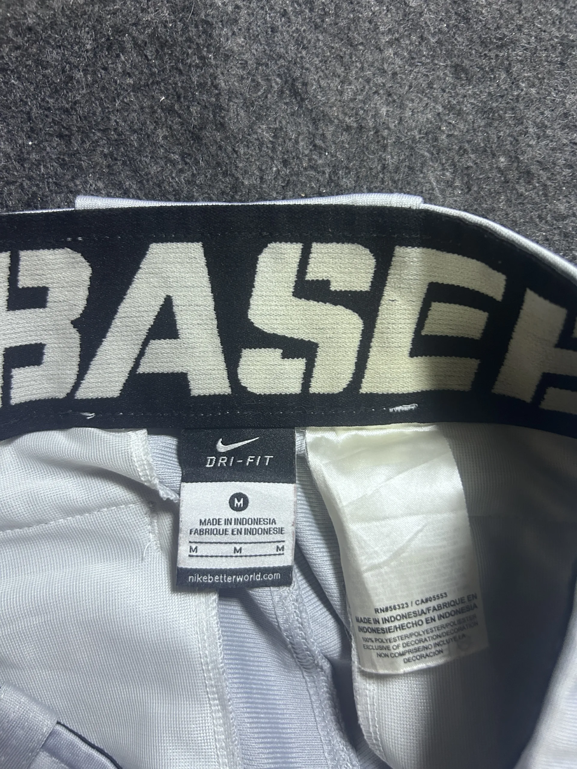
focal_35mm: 26
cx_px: 288
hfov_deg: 53.1
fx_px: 578
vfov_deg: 67.3
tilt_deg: -63.3
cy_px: 384
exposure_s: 1/50
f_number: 1.5
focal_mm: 5.7
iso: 200
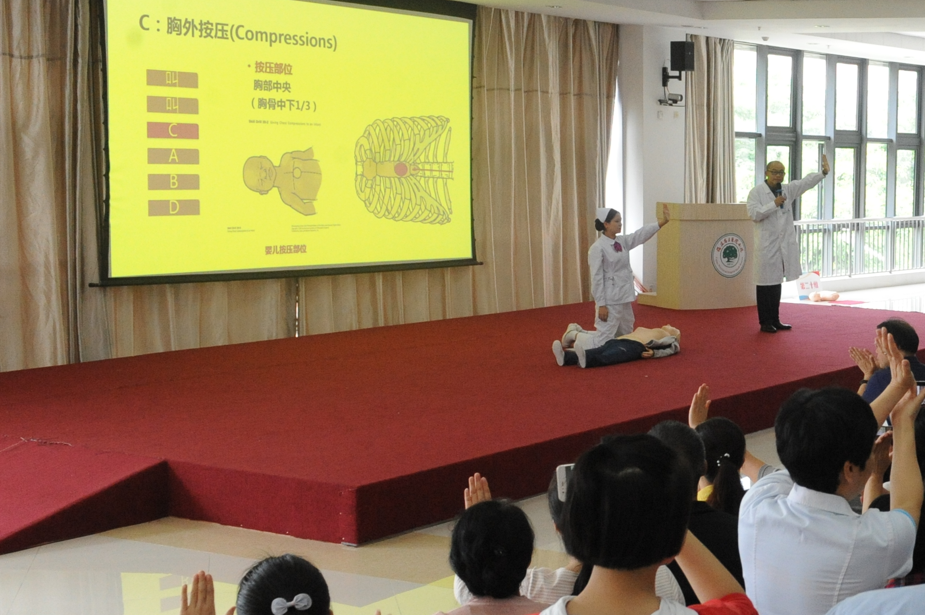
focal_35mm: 62
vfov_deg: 21.9
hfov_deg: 29.7
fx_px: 1592
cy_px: 328
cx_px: 974
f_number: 6.3
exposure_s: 1/160
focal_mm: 28
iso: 3200
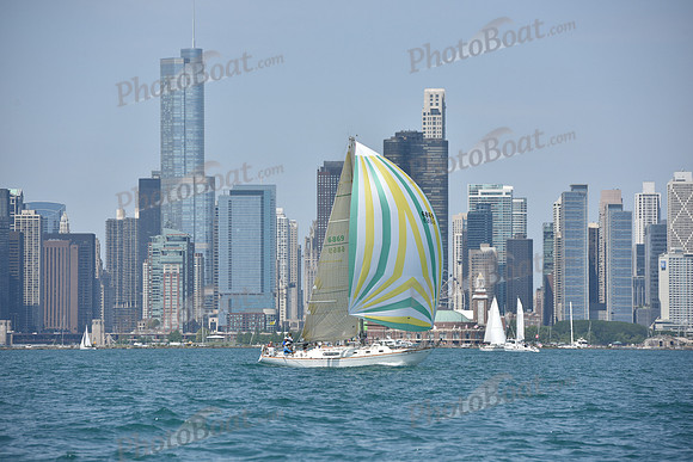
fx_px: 3851
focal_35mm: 200
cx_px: 346
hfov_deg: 10.3
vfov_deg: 6.9
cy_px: 231
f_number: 7.1
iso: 250
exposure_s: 1/1600
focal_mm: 200
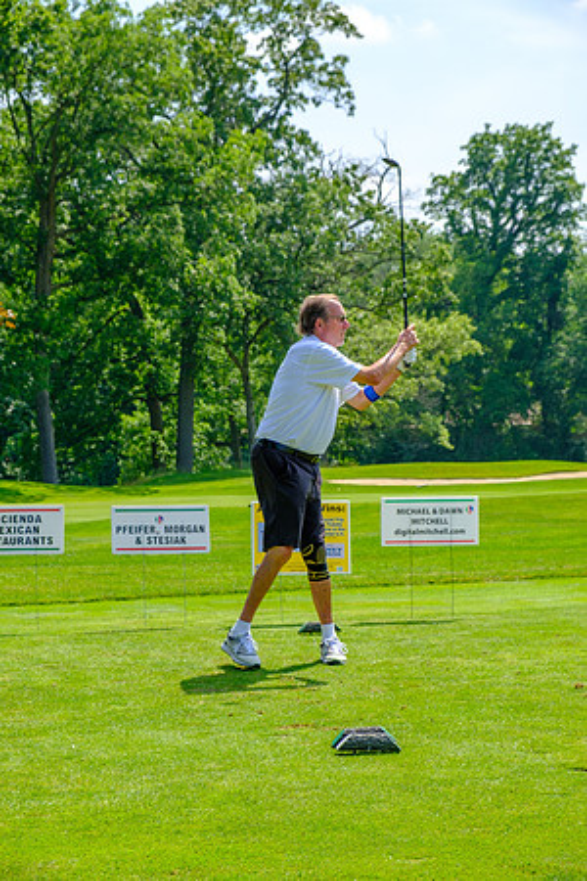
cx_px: 294
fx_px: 2030
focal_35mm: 83
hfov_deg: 16.5
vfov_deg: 24.5
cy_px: 440
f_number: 6.4
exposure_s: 1/320
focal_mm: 55
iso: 200
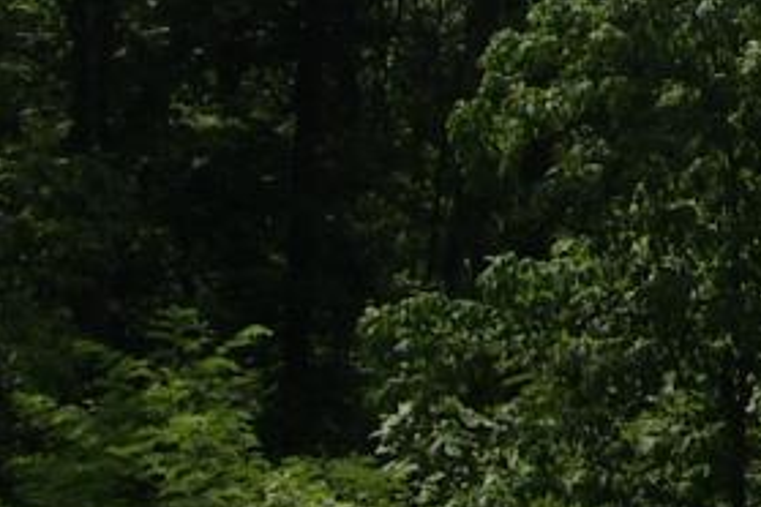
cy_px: -1115
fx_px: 5813
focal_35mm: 275
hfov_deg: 6.7
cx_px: 2438
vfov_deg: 4.7
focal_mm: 28
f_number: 13
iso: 100
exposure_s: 1/125
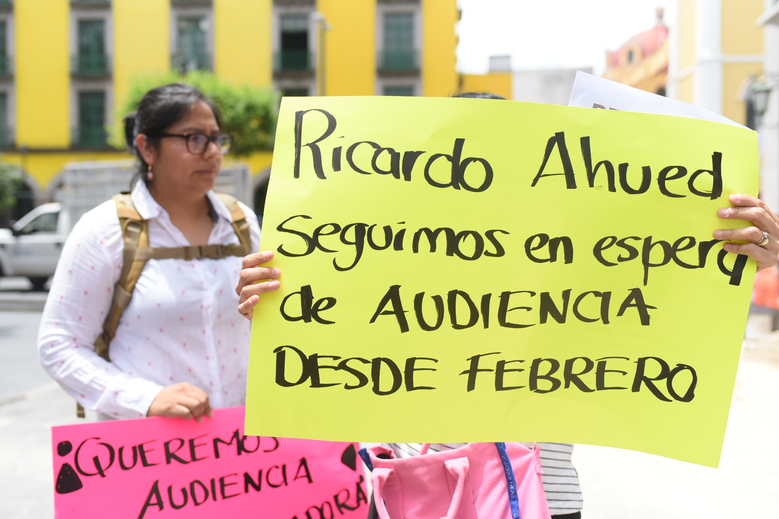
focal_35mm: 35
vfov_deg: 37.9
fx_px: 757
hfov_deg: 54.4
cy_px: 260
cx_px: 390
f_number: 3.2
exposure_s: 1/2500
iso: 250
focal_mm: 35
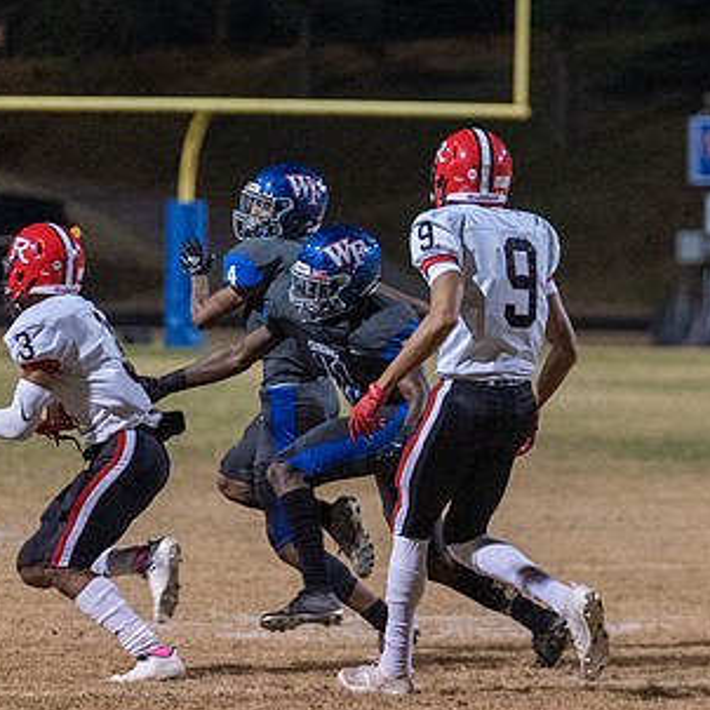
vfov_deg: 5.0
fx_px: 8191
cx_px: 479
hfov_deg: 5.0
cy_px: 317
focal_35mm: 353
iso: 6400
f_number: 2.8
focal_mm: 151
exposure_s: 1/800
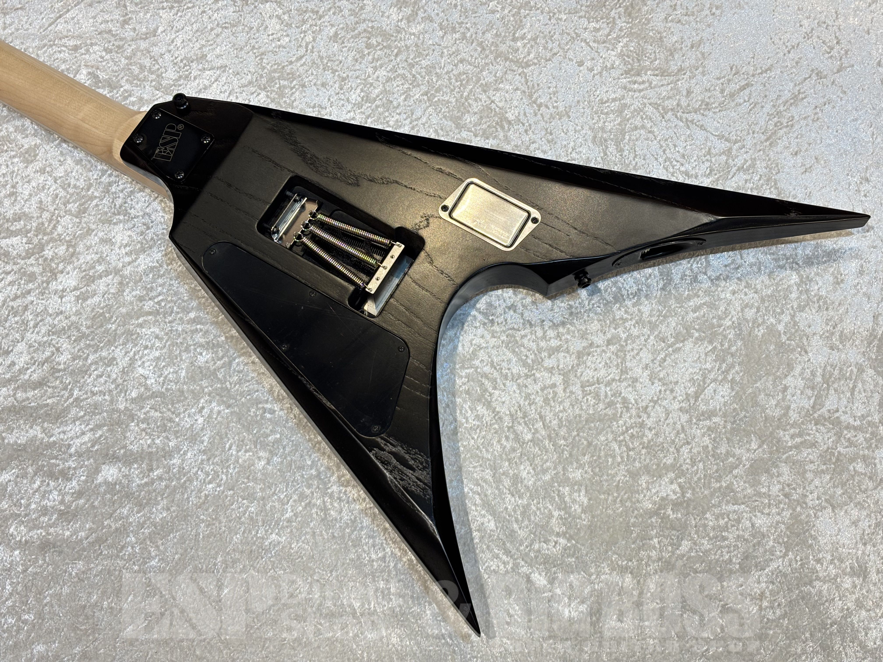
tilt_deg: -69.7
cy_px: 331
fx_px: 1326
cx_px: 442
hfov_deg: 36.8
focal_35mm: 52
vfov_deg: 28.0
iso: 64
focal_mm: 5.96
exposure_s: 1/60
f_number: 1.6
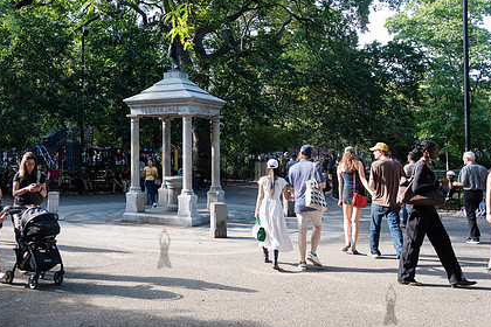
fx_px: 518
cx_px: 160
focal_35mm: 38
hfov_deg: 49.7
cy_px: 135
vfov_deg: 35.0
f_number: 3.5
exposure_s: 1/800
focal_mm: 27
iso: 800
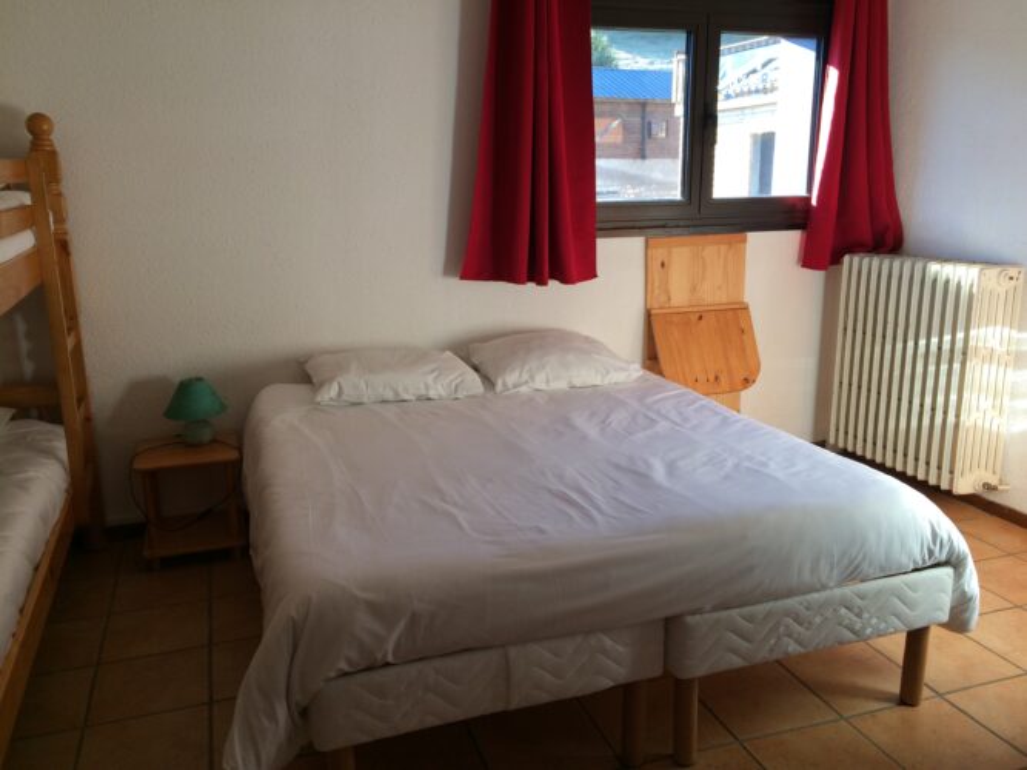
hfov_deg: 61.7
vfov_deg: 48.2
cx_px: 514
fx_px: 860
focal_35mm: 29
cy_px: 385
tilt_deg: -13.8
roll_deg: +0.4
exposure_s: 1/100
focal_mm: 4.15
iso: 40
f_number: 2.2
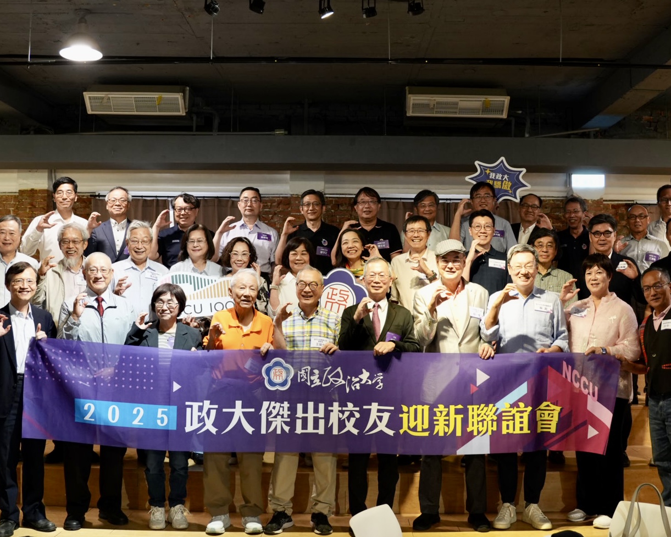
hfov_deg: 52.4
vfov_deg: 43.0
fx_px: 682
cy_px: 270
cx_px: 337
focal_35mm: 34
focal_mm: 20.2
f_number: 3.2
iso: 800
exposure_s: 1/50
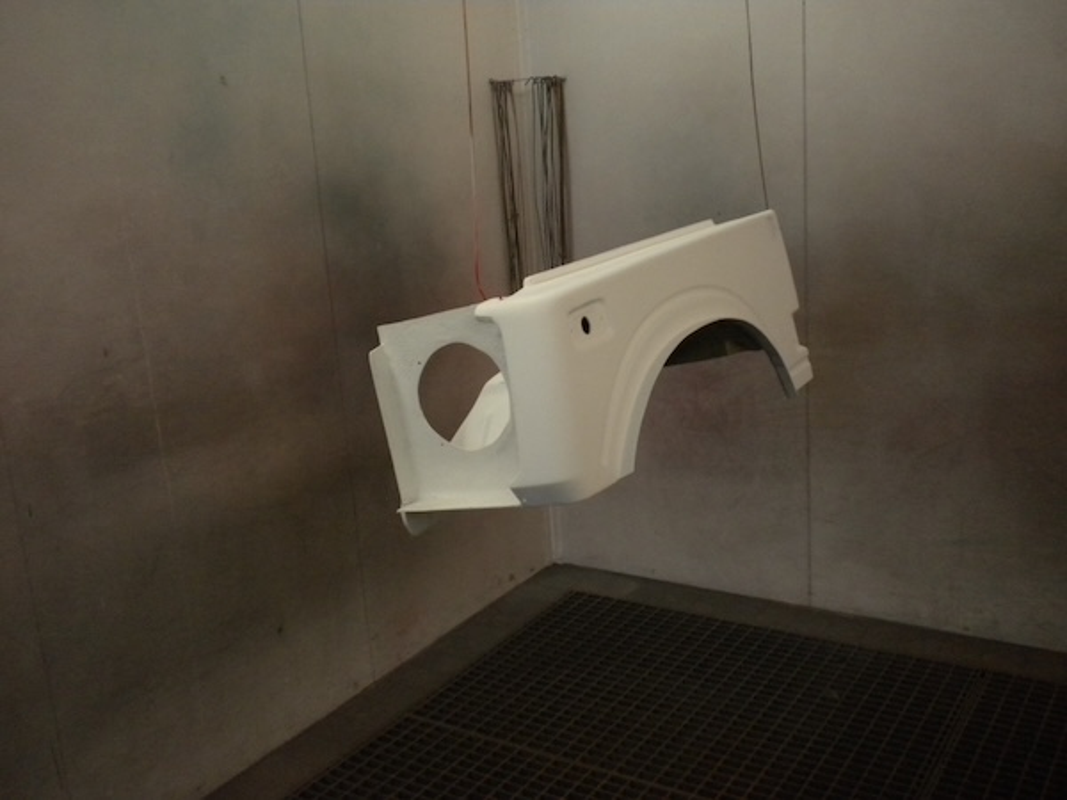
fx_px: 1079
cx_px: 534
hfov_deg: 52.6
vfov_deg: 40.7
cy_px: 400
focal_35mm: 35
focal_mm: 6.3
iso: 400
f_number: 3.1
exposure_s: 1/390
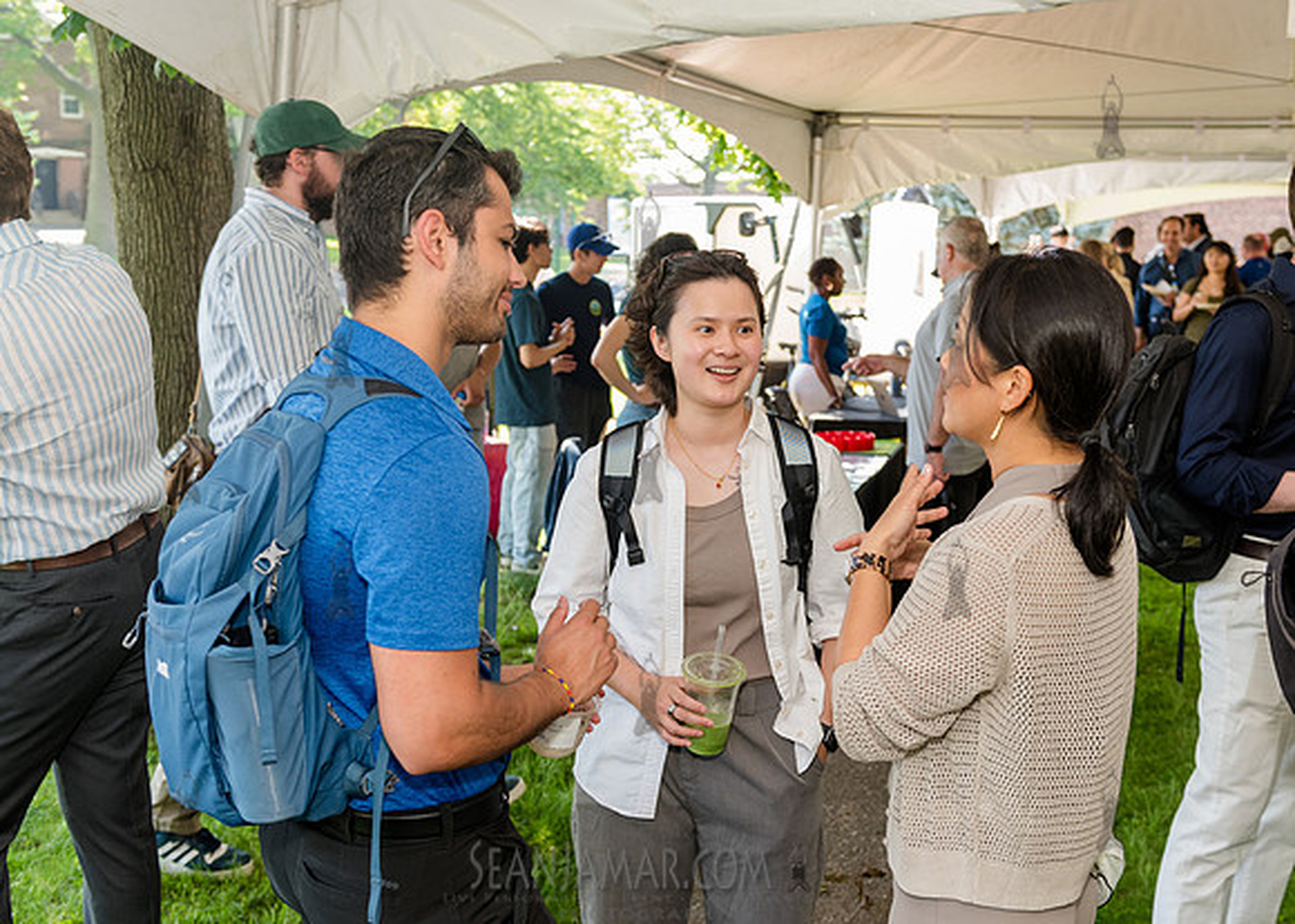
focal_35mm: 44
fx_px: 1601
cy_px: 489
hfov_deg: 44.0
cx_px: 691
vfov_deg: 32.2
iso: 400
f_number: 3.5
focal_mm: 34
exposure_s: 1/160
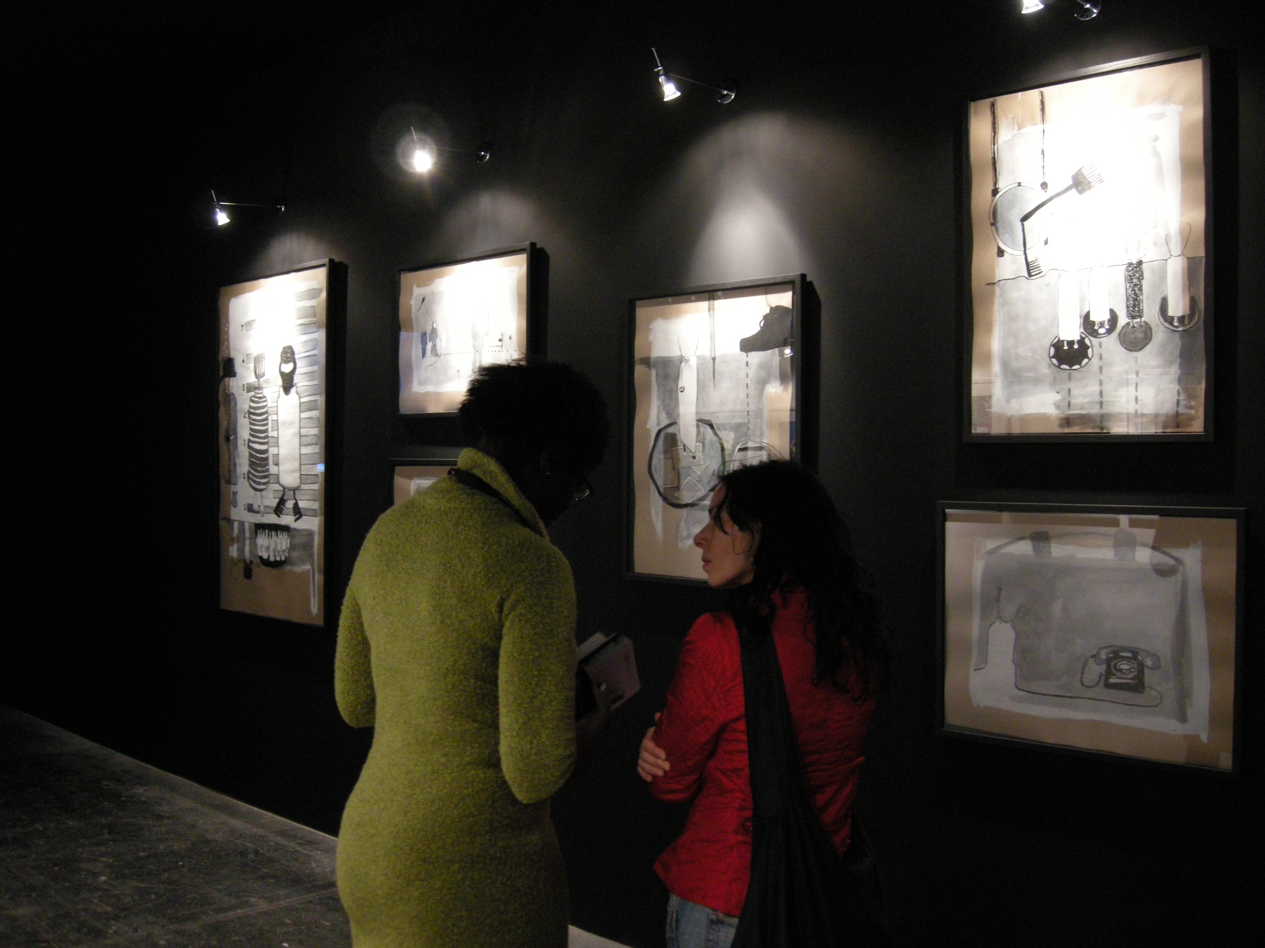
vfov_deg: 40.7
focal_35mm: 35
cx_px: 632
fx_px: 1279
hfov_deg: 52.6
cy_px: 474
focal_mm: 7.5
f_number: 2.7
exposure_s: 1/15.8
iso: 400
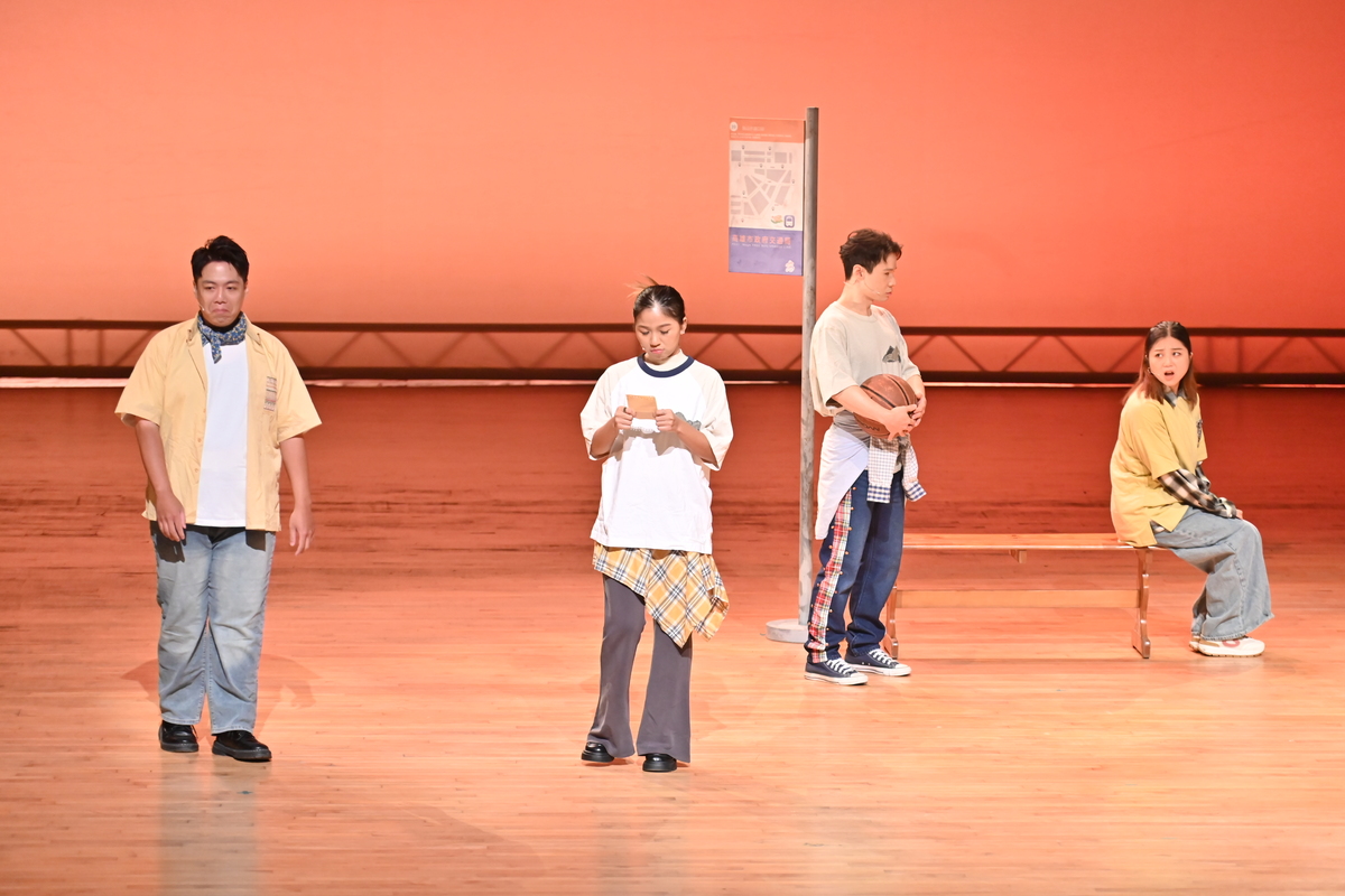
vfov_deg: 8.3
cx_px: 672
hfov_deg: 12.5
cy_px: 448
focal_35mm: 165
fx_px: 6164
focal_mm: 165
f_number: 5
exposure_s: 1/250
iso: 3200
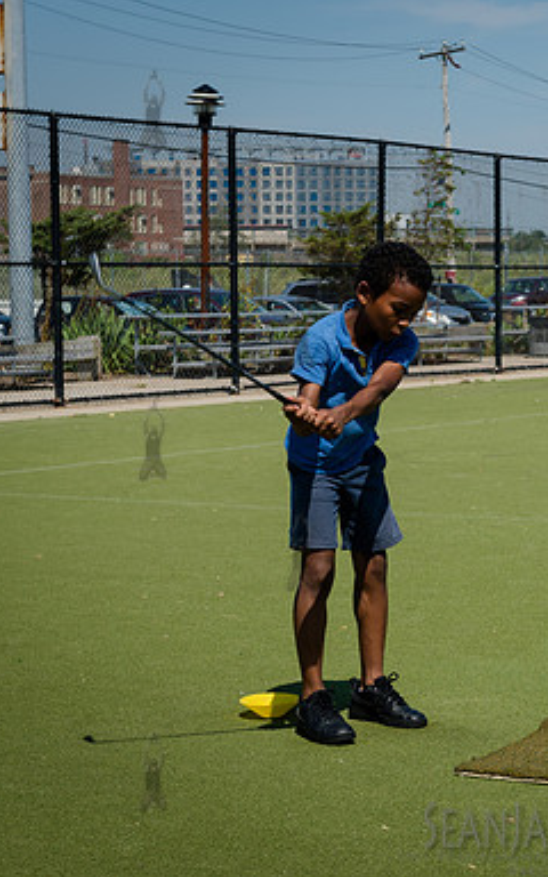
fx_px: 2318
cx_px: 549
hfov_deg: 13.3
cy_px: 462
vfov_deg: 21.4
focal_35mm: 97
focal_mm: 48
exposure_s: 1/800
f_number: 5
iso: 100
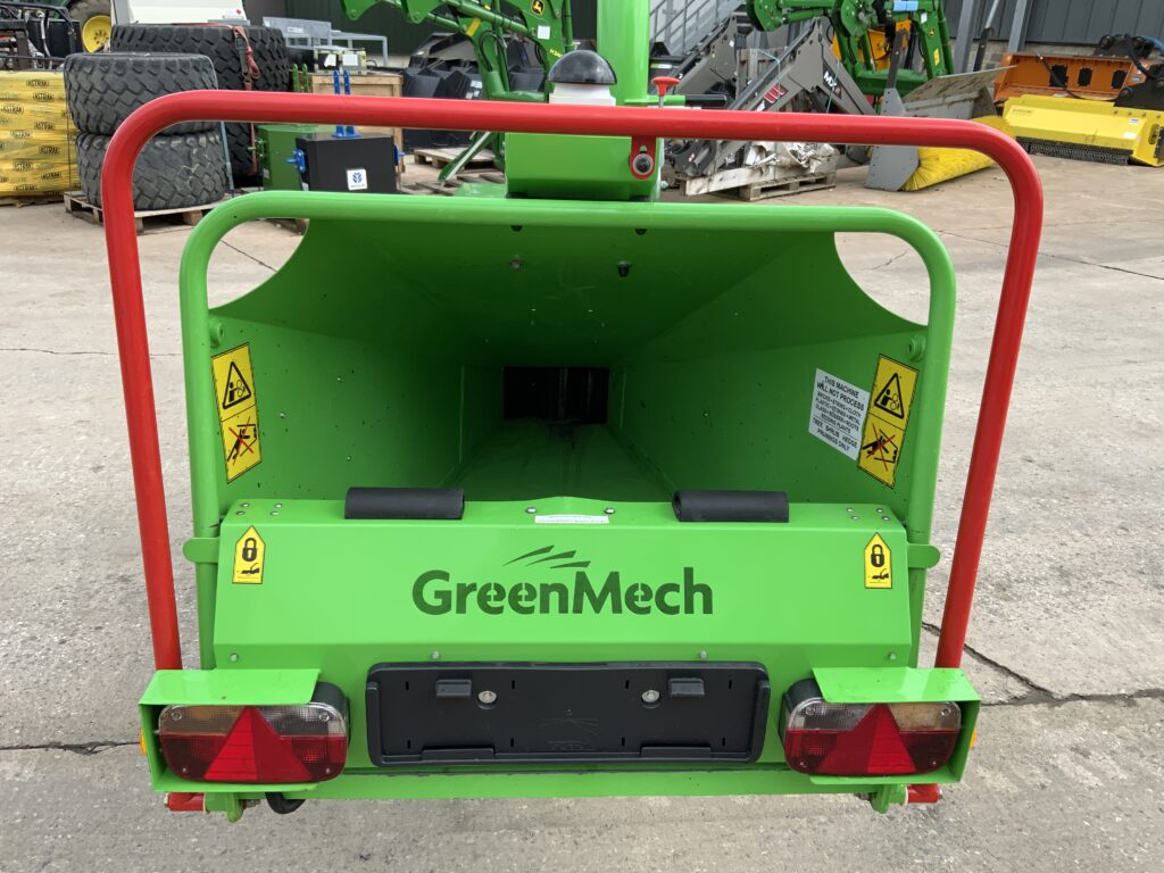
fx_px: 975
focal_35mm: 29
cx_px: 582
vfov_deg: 48.2
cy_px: 436
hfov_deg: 61.7
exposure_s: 1/709
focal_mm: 3
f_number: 1.8
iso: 16
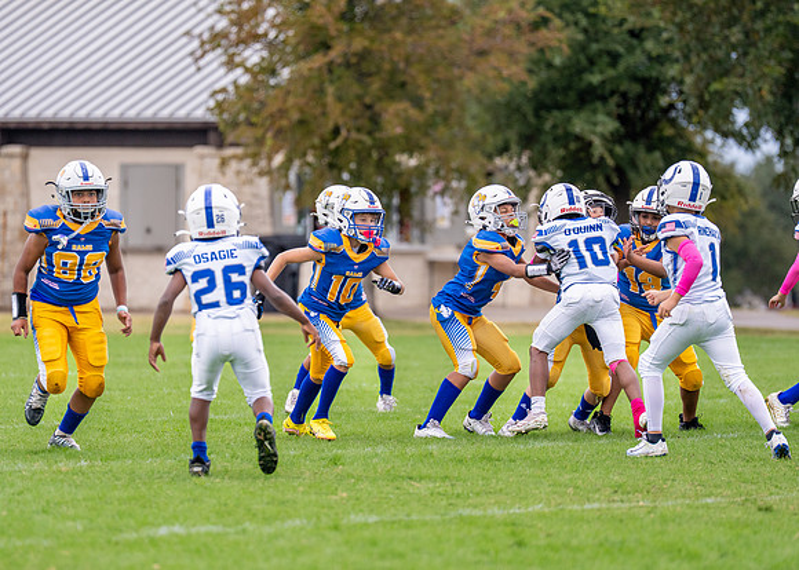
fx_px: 6742
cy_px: 274
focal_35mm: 297
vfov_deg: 4.8
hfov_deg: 6.8
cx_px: 383
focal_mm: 200
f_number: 2.8
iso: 400
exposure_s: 1/1600
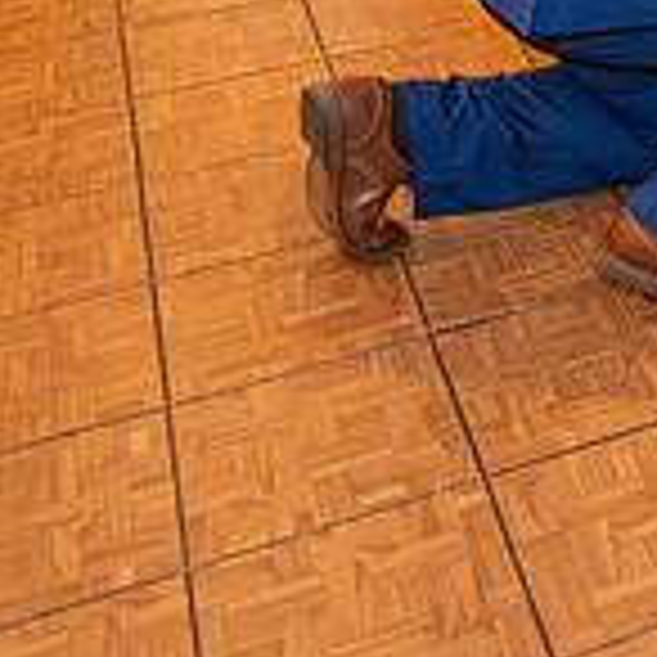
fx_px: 1739
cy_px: -182
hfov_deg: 18.9
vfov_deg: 19.8
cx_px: 976
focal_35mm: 81
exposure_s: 1/200
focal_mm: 24
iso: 2500
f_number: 2.8
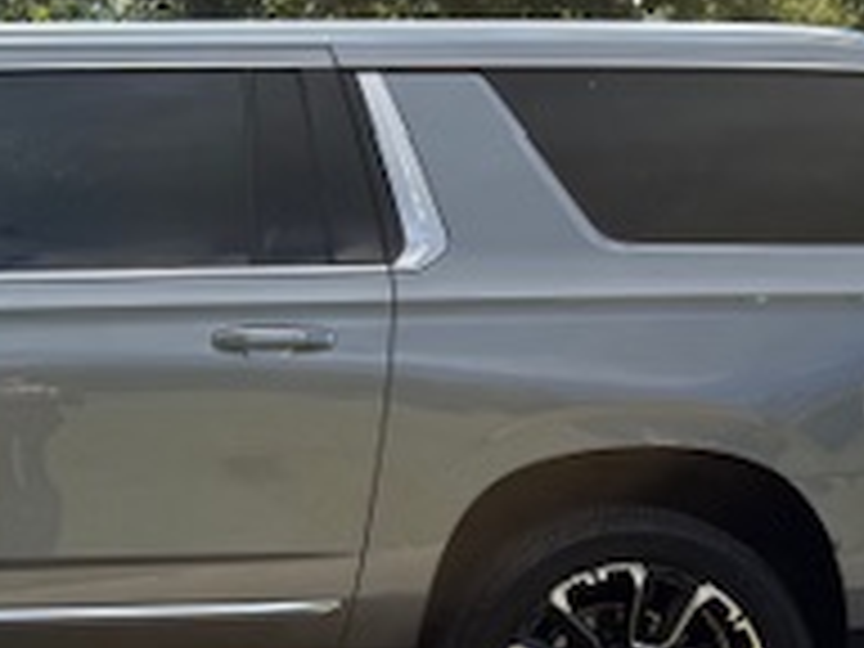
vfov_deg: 18.4
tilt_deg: -5.9
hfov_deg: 23.6
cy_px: 459
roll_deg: -0.8
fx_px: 1997
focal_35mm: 80
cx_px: 50
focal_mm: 6.76
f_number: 1.78
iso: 80
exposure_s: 1/2907
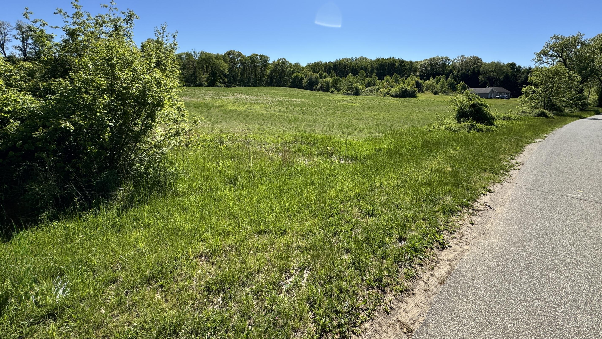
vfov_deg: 66.2
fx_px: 255
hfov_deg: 99.3
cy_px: 130
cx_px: 310
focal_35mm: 16
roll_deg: -0.9
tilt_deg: -9.5
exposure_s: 1/1832
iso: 50
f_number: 2.2
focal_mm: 2.22
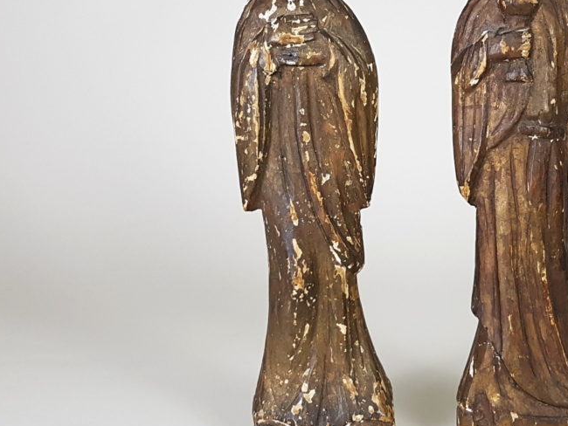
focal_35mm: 40
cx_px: 414
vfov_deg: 35.8
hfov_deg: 45.4
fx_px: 657
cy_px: 165
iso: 100
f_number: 1.7
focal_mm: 4.2
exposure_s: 1/50
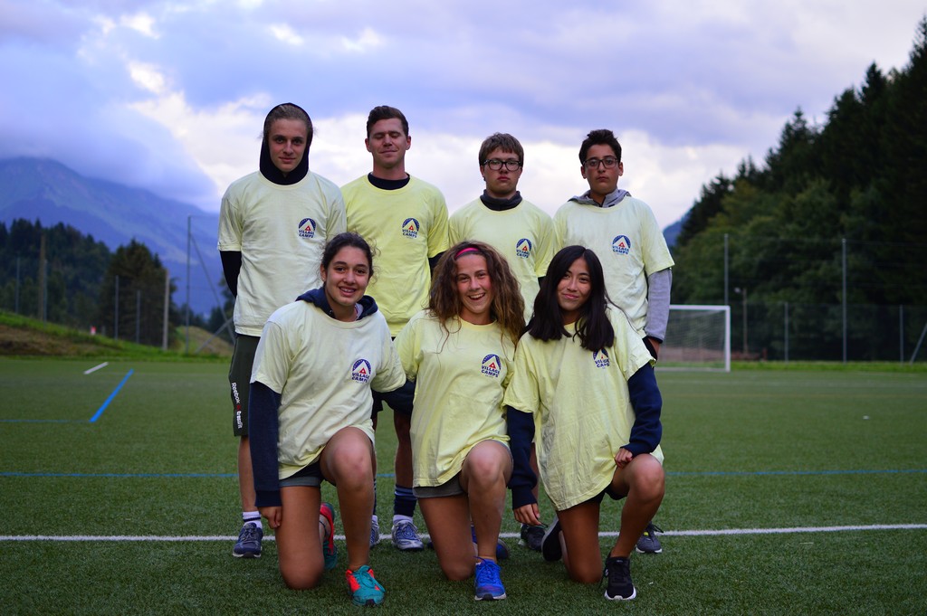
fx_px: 1351
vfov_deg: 25.7
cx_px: 464
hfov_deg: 37.9
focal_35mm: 52
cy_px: 308
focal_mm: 35
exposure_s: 1/500
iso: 110
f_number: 1.8
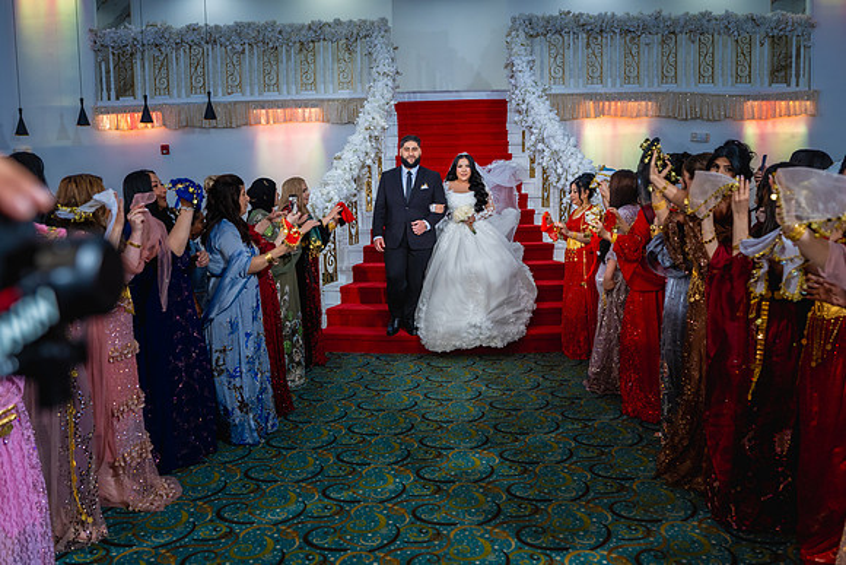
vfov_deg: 46.4
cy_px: 282
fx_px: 658
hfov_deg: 65.5
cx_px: 423
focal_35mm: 28
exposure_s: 1/160
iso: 800
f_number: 2.8
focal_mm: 28
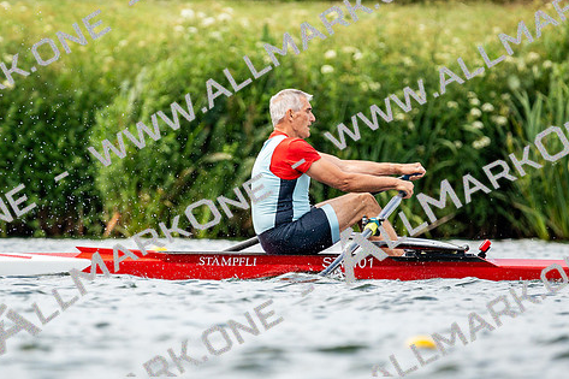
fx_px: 17442
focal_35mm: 1104
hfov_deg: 1.9
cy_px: 170
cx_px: 237
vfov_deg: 1.2
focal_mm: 600
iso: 640
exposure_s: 1/2000
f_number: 6.3
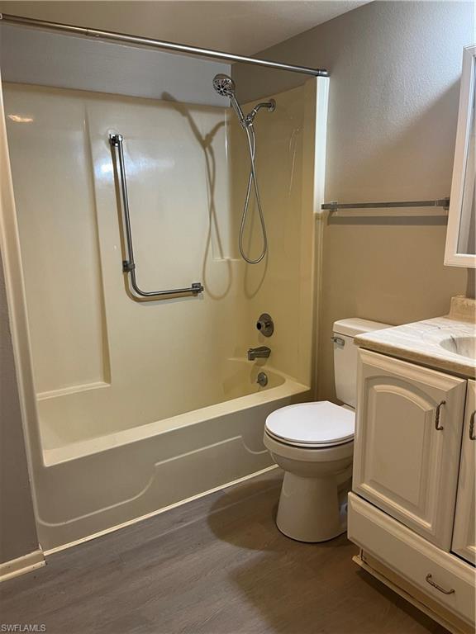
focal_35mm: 26
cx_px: 238
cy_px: 317
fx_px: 477
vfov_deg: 67.3
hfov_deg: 53.1
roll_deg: +0.6
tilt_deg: -15.3
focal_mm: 5.1
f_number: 1.6
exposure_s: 1/60
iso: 125
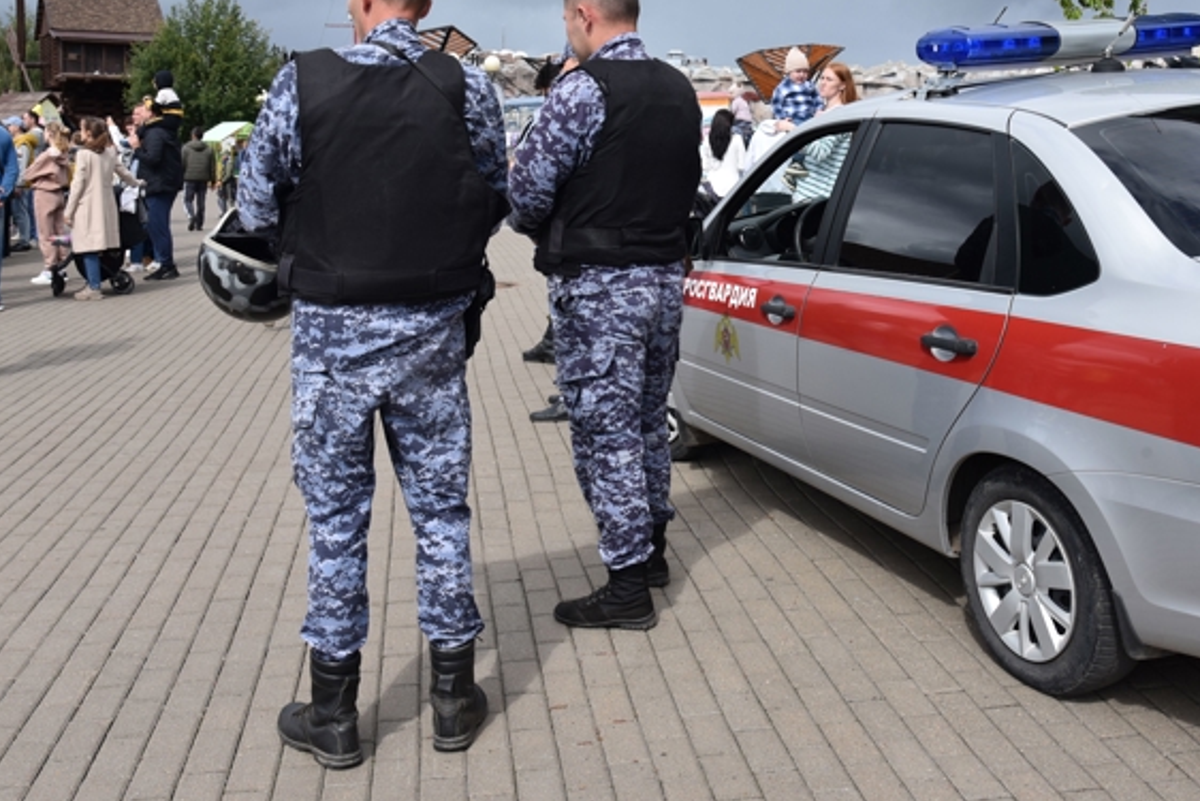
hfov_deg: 48.4
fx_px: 1334
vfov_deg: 33.3
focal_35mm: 40
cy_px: 327
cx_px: 642
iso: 200
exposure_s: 1/320
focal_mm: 30
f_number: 9
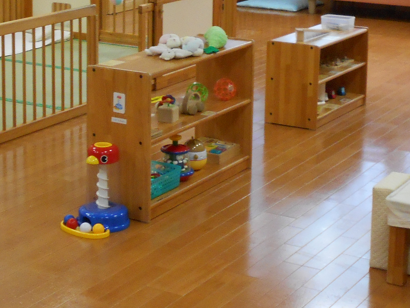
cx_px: 104
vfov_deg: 15.6
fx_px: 1114
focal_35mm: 94
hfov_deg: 20.7
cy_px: 41
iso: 280
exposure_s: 1/30
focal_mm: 5.8
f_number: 3.6
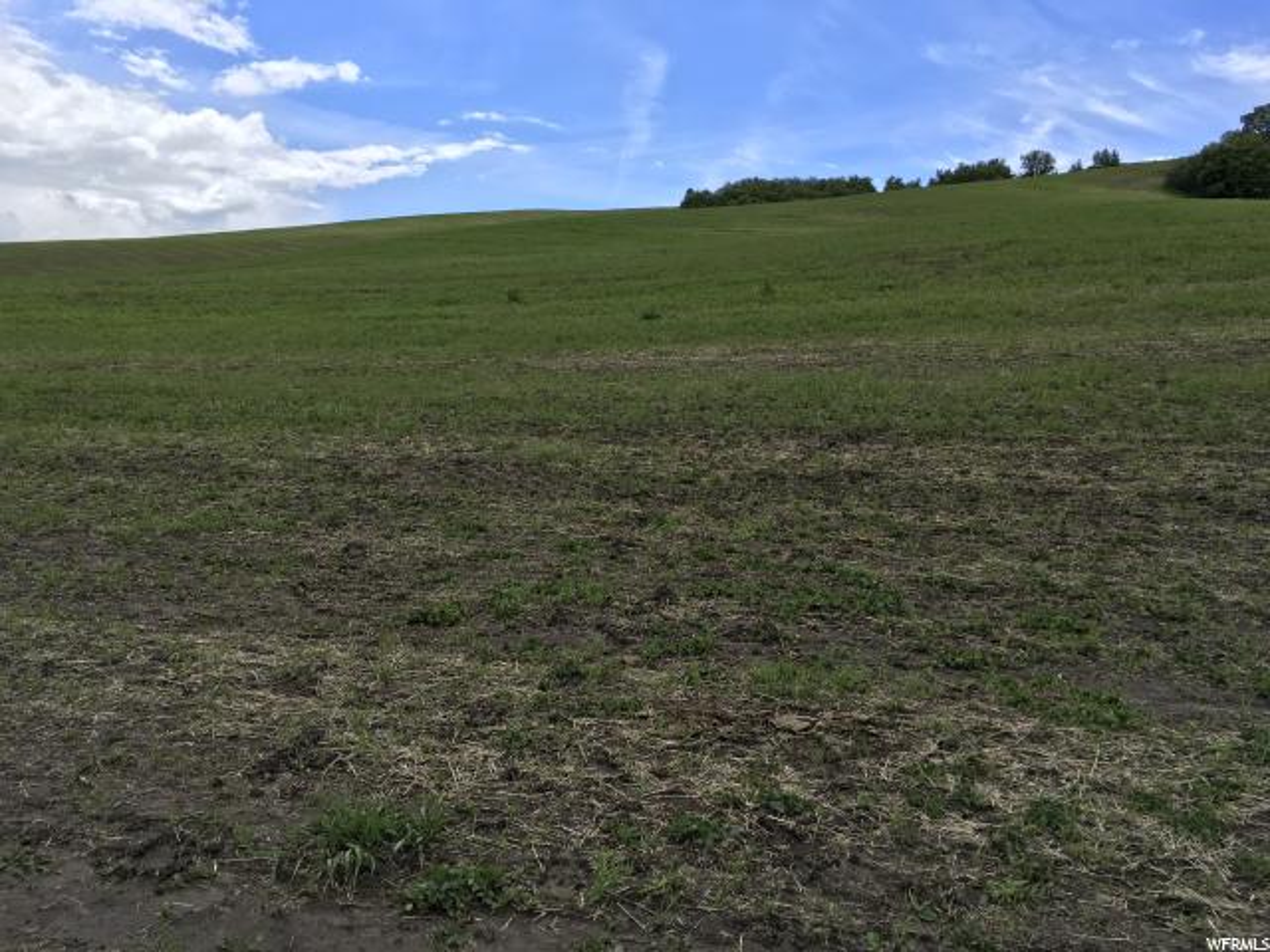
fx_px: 1064
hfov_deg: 61.7
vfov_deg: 48.2
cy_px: 476
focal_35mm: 29
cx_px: 635
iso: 25
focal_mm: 4.15
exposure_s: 1/1350
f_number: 2.2
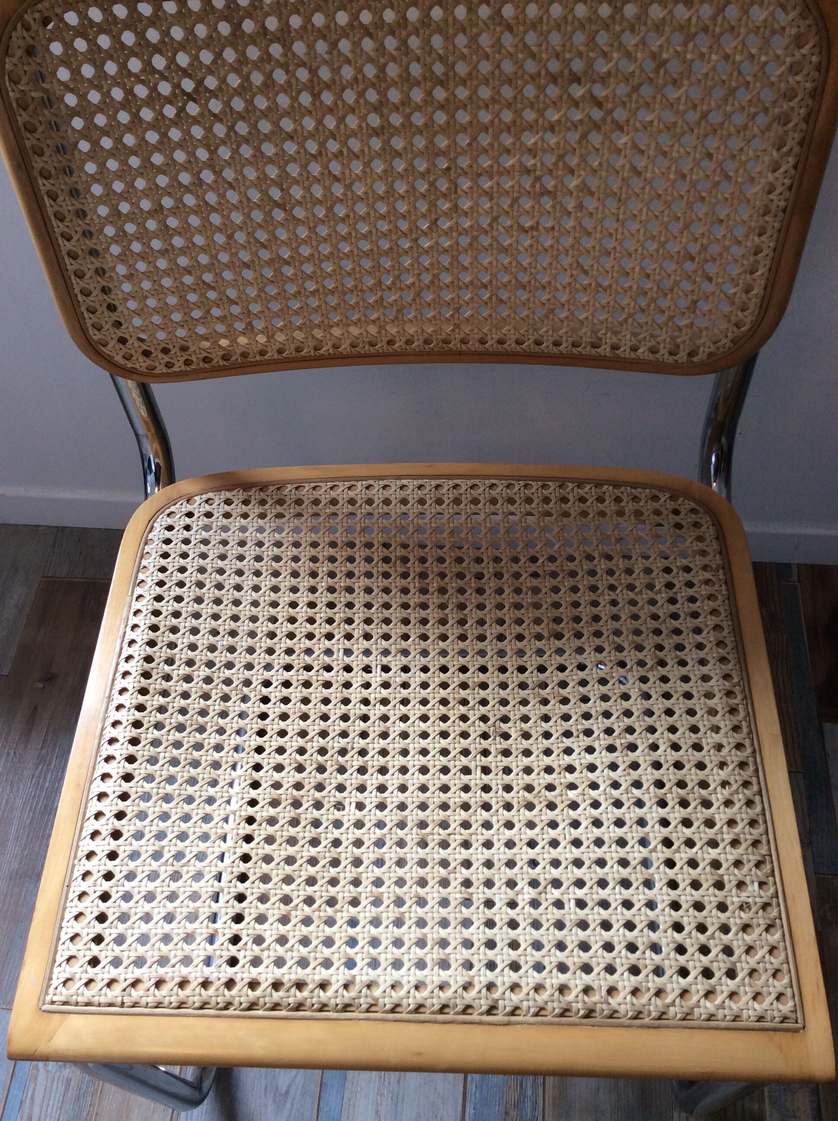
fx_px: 1036
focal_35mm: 32
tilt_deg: -57.6
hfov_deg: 44.1
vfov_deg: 56.9
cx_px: 419
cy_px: 560
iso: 40
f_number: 2.4
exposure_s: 1/25
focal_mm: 3.3
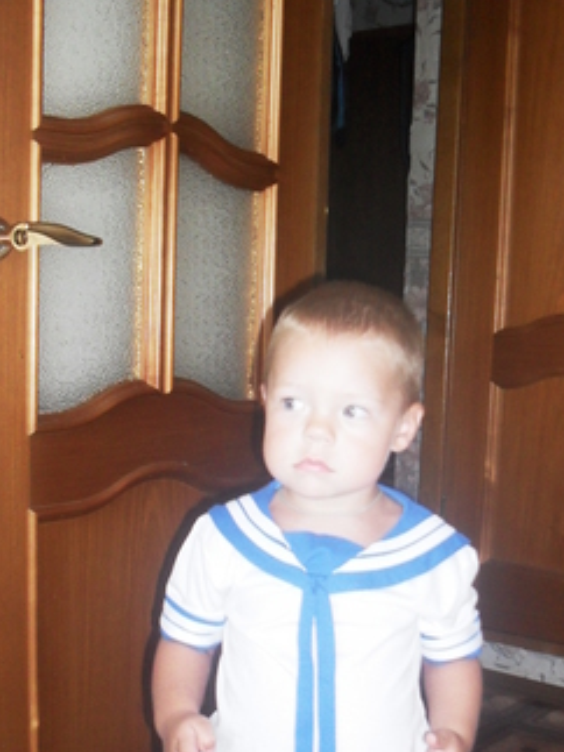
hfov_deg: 27.4
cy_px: 461
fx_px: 1152
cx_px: 354
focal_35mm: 53
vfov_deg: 36.0
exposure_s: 1/45
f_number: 2.8
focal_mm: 6.3
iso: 200
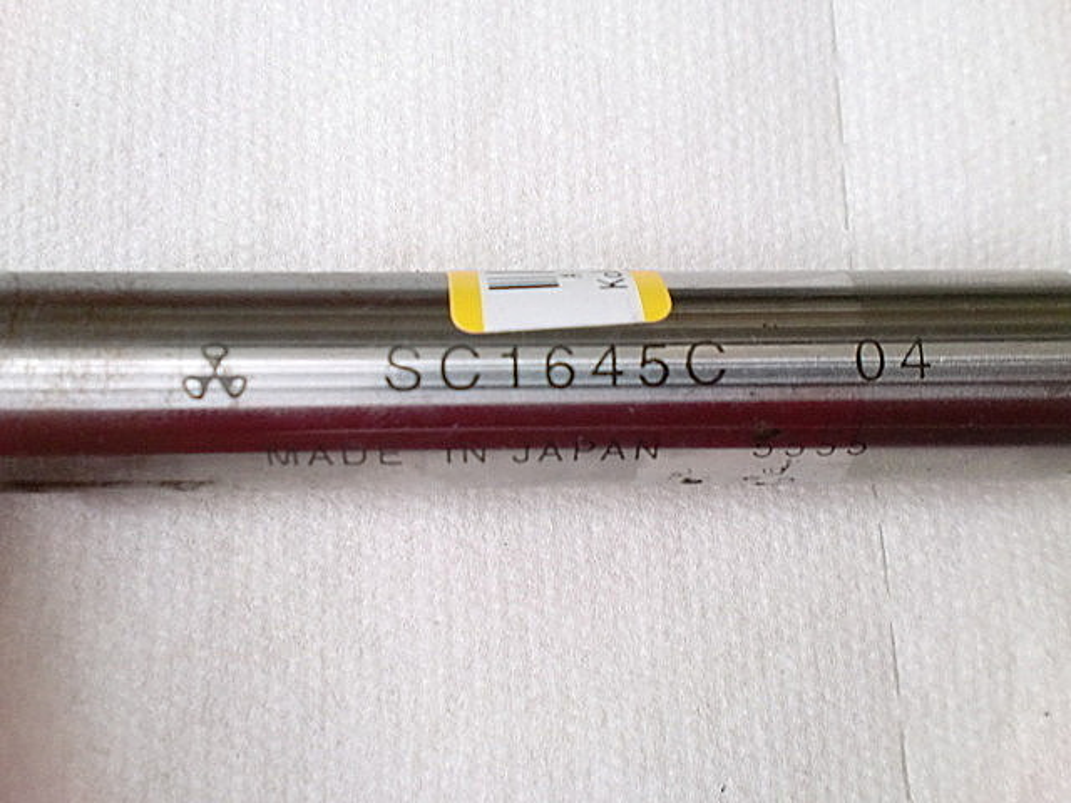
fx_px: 1083
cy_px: 402
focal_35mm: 35
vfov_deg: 40.7
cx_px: 536
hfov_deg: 52.6
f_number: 3.1
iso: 320
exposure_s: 1/60
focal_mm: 6.3
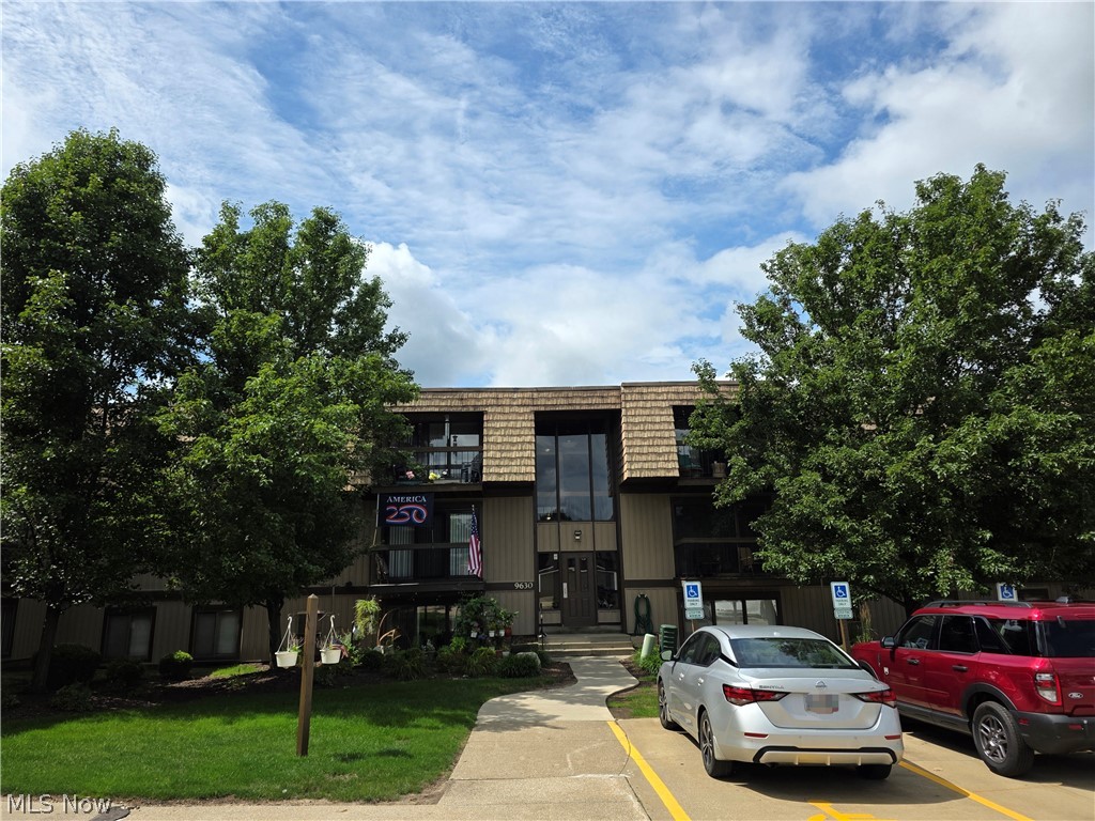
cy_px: 410
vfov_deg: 58.9
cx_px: 548
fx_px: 728
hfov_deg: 73.9
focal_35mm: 23
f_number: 1.7
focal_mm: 6.3
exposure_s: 1/10000
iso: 80
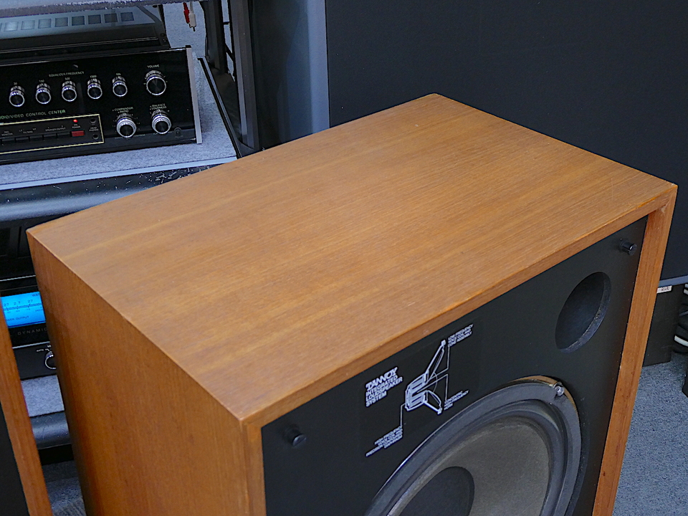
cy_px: 258
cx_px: 344
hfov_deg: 42.9
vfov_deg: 32.9
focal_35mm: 44
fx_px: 875
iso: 200
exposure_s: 1/10
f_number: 3.9
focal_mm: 7.8
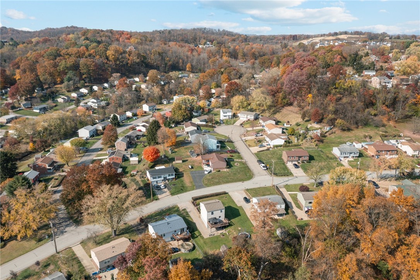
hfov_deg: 65.5
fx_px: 327
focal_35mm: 28
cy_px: 140
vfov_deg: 46.4
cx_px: 210
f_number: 4.5
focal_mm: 10.26
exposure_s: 1/120
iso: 100
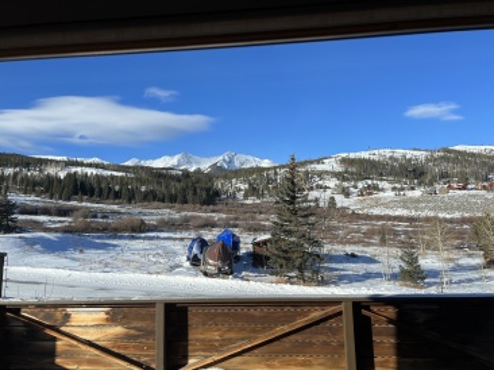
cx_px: 247
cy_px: 185
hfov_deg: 67.3
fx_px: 371
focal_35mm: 26
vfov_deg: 53.0
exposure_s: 1/2841
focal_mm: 5.7
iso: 50
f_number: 1.5
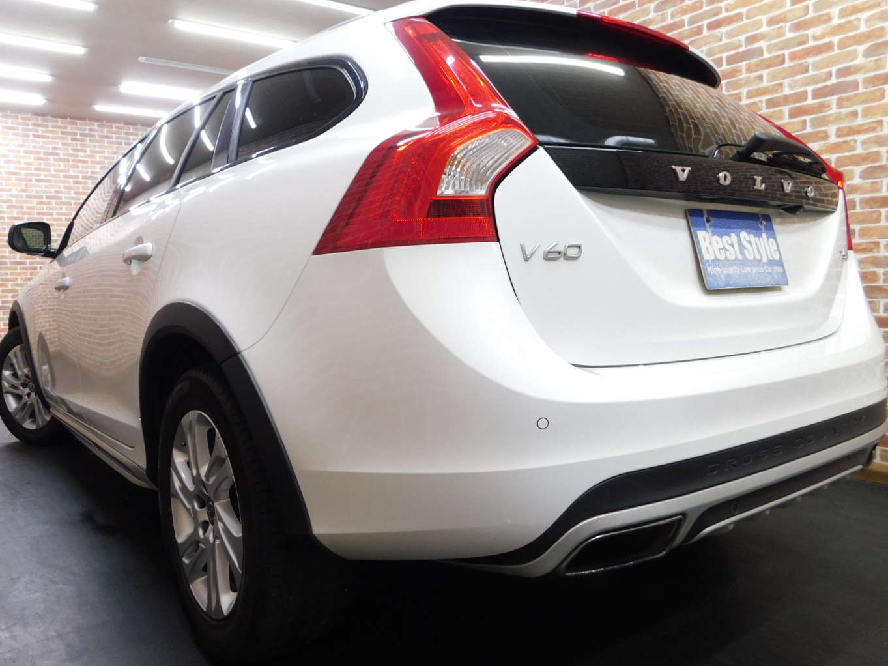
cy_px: 328
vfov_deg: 51.3
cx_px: 407
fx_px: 693
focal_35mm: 27
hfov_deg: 65.2
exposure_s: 1/30
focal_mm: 4
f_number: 3
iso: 220
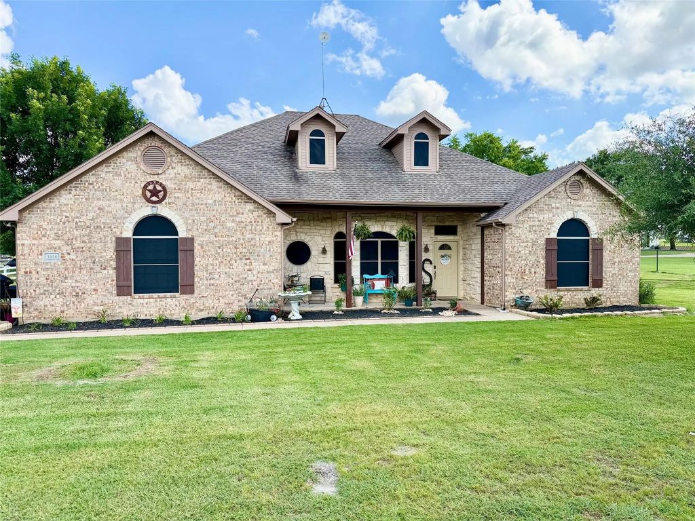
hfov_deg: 71.6
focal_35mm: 24
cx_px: 348
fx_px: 482
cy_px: 260
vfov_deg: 56.8
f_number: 1.78
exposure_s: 1/2801
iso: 100
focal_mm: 6.76
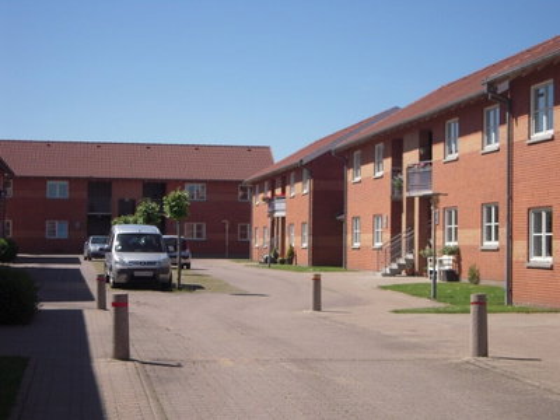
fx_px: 1310
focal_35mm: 81
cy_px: 210
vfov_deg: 18.2
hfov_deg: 24.1
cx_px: 280
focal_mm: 14.5
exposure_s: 1/250
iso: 125
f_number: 9.4
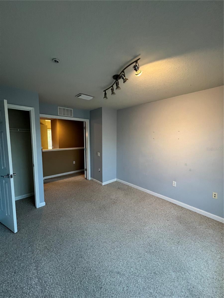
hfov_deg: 89.9
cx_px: 112
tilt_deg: -5.8
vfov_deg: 106.2
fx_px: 112
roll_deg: -0.2
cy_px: 149
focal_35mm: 13
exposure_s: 1/60
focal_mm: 1.57
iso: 250
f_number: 1.8
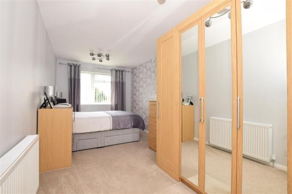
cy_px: 97
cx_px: 146
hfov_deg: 100.4
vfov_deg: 77.3
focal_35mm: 15
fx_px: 122
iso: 400
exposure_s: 1/60
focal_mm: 10
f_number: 8
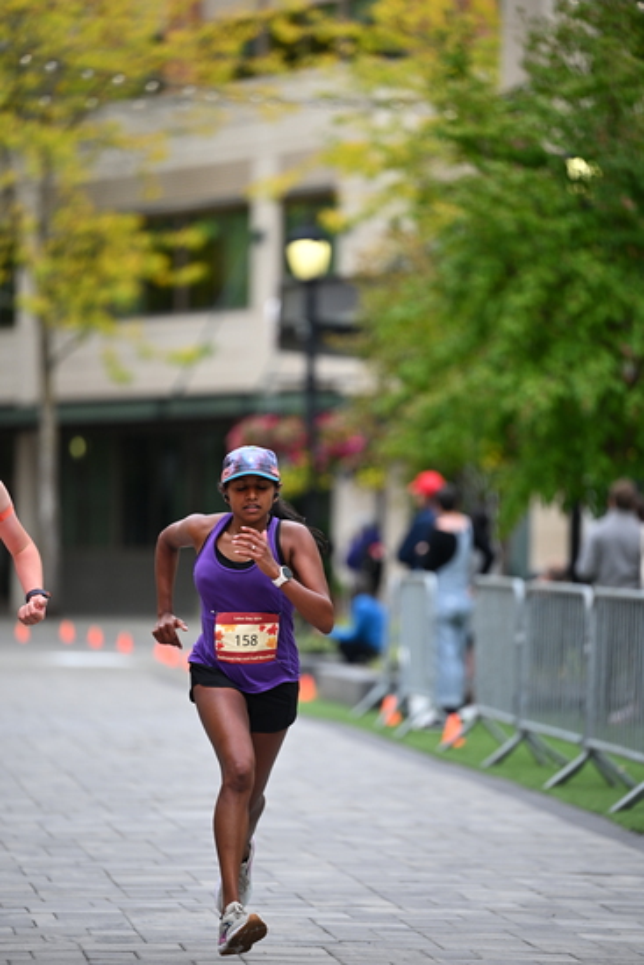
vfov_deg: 11.1
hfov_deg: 7.4
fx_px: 4961
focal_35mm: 185
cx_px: 322
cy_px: 482
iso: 640
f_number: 2.8
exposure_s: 1/2000
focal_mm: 185
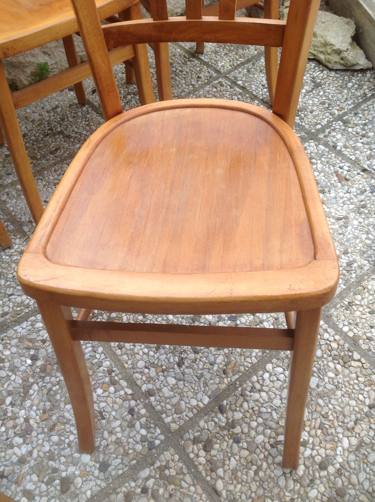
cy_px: 251
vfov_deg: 52.7
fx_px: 507
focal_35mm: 35
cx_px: 188
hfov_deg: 40.6
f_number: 2.4
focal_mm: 4.28
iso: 50
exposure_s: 1/318
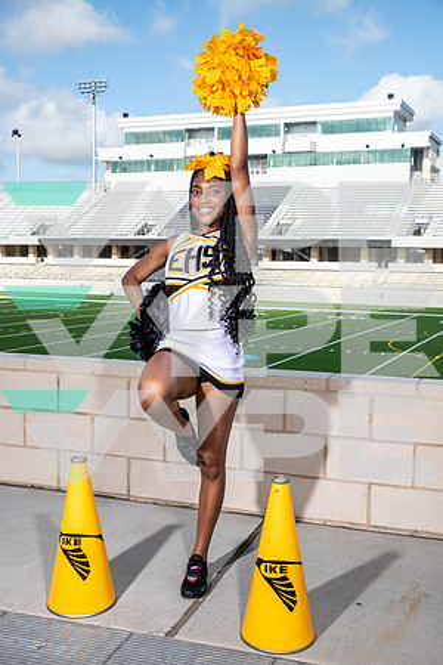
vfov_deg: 46.4
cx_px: 222
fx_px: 775
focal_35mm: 42
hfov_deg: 31.9
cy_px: 332
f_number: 7.1
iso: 100
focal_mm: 42
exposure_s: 1/320
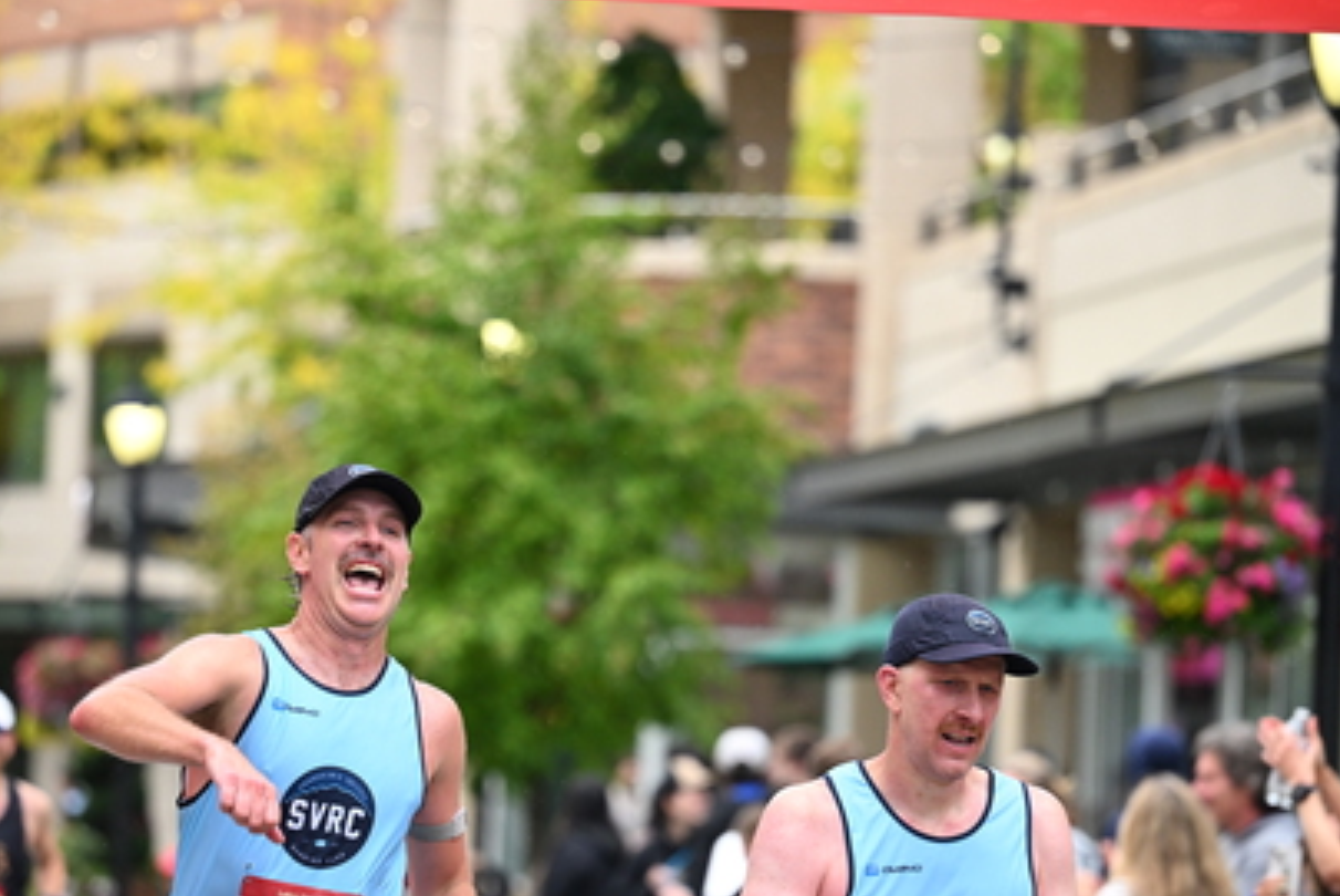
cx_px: 557
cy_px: 602
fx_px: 6593
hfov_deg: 11.6
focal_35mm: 177
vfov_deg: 7.8
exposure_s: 1/2000
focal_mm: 130
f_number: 2.8
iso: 1250
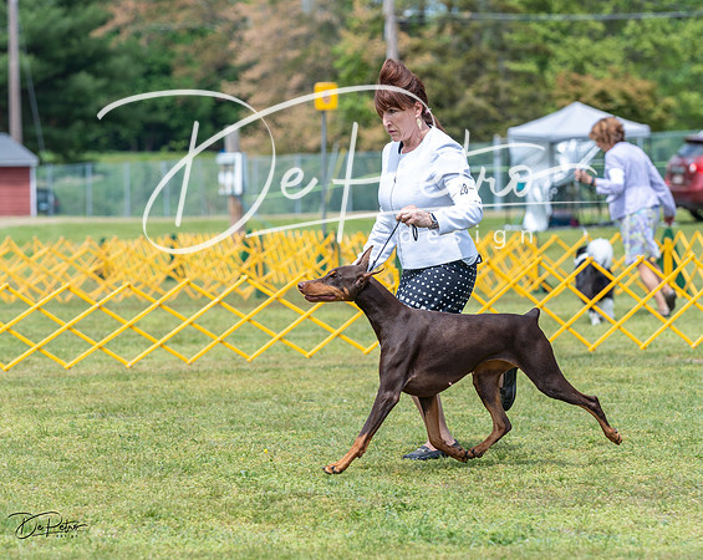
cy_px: 230
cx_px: 393
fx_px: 3464
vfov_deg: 9.2
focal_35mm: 167
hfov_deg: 11.6
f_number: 4
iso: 100
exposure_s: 1/800
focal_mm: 123
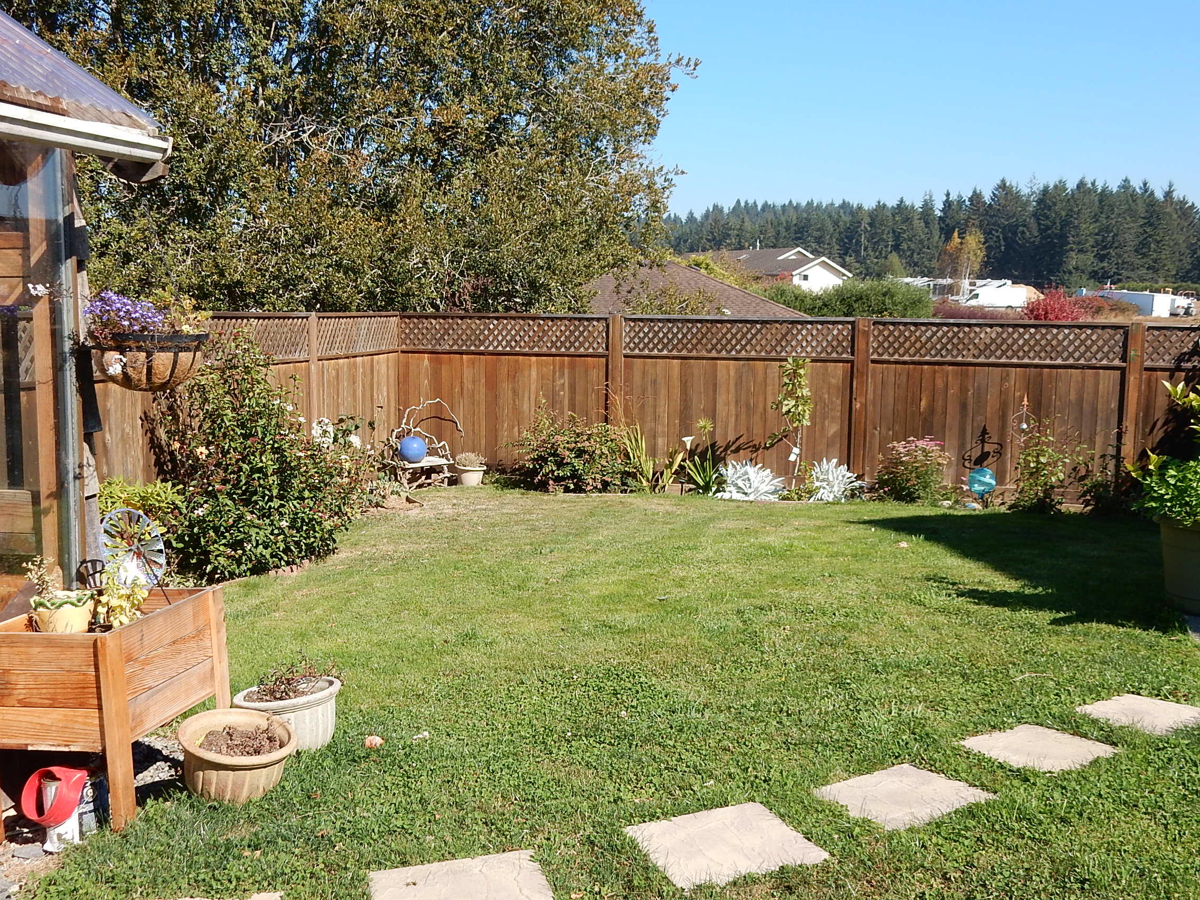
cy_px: 450
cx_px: 600
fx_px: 1248
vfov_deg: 39.7
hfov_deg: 51.4
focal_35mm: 36
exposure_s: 1/640
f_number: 4
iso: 125
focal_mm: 6.4
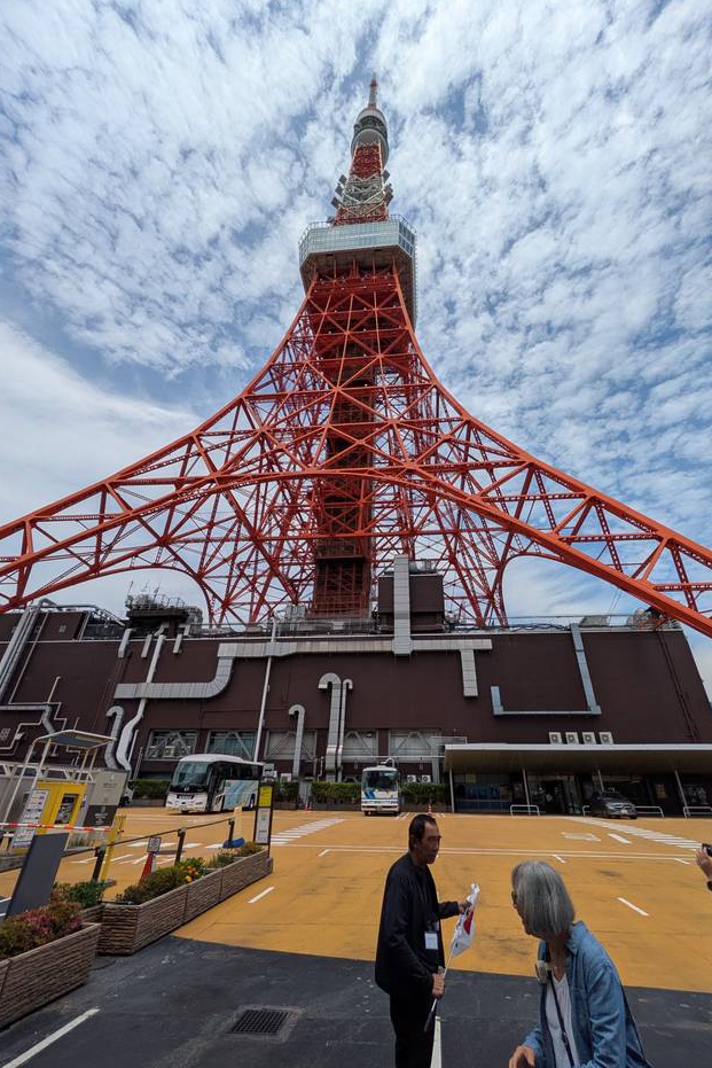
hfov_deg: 77.2
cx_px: 381
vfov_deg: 100.4
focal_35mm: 15
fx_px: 445
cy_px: 544
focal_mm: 1.83
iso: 50
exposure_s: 1/3559
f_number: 2.2
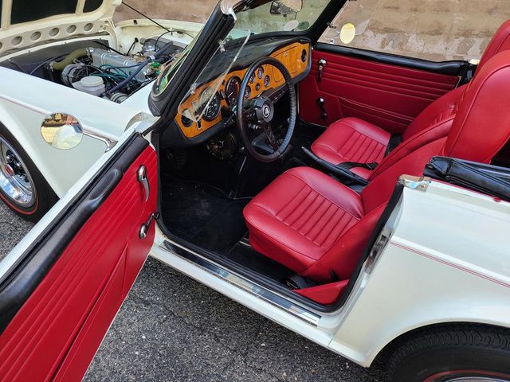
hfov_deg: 67.3
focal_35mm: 26
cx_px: 255
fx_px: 383
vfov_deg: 53.1
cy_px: 191
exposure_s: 1/247
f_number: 1.8
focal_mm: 5.4
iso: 40
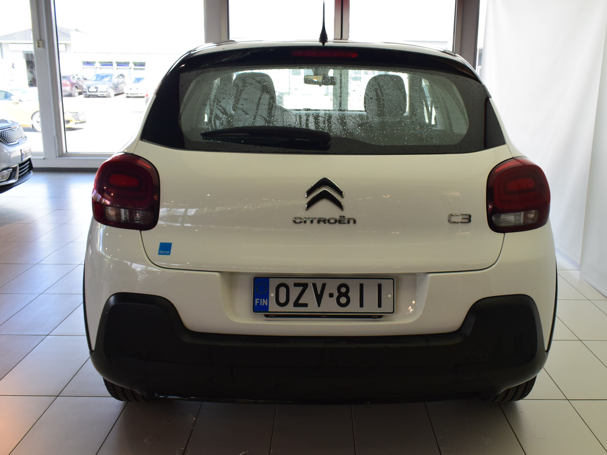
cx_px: 335
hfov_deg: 51.3
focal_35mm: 36
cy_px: 230
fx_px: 631
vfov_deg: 39.7
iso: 1600
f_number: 8
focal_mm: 22
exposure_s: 1/250
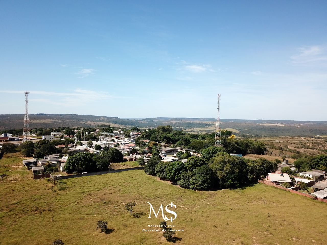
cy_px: 122
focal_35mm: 26
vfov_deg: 53.1
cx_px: 164
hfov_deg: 67.3
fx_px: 246
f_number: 2.2
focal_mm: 4.73
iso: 100
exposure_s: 1/1181
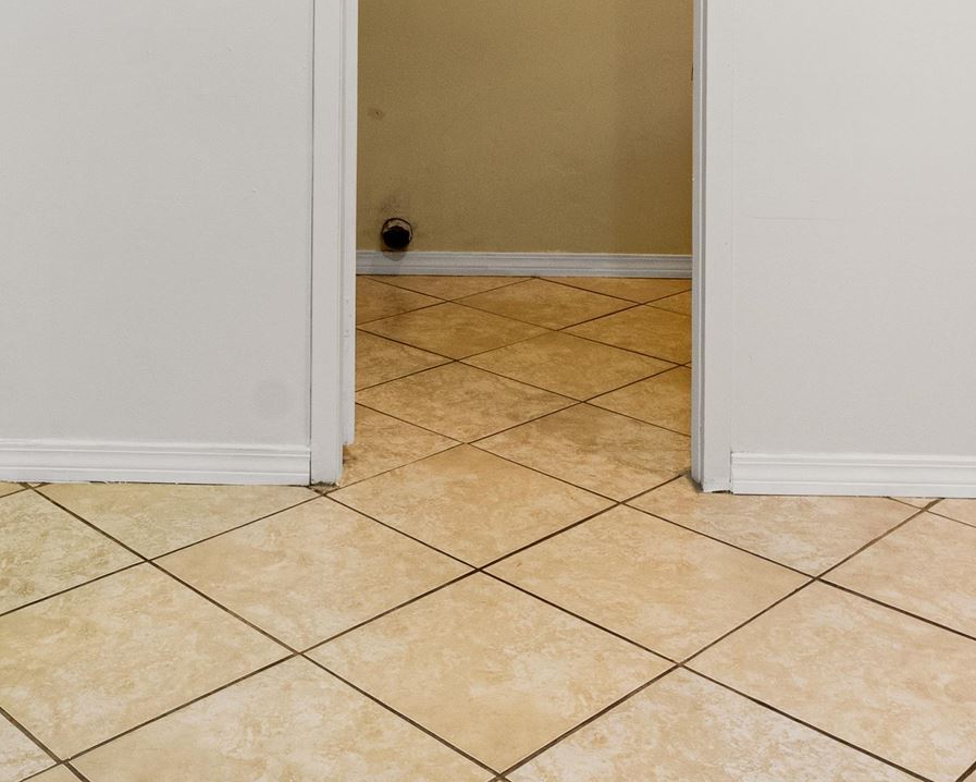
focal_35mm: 45
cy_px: -53
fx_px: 1300
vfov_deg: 30.3
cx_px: 366
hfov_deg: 40.9
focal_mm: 14
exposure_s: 1/6
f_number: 8
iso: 500
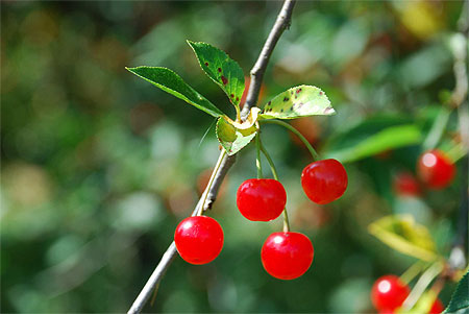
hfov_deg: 12.2
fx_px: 2191
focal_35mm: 168
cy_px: 157
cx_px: 234
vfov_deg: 8.2
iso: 200
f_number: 7.1
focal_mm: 112
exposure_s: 1/125
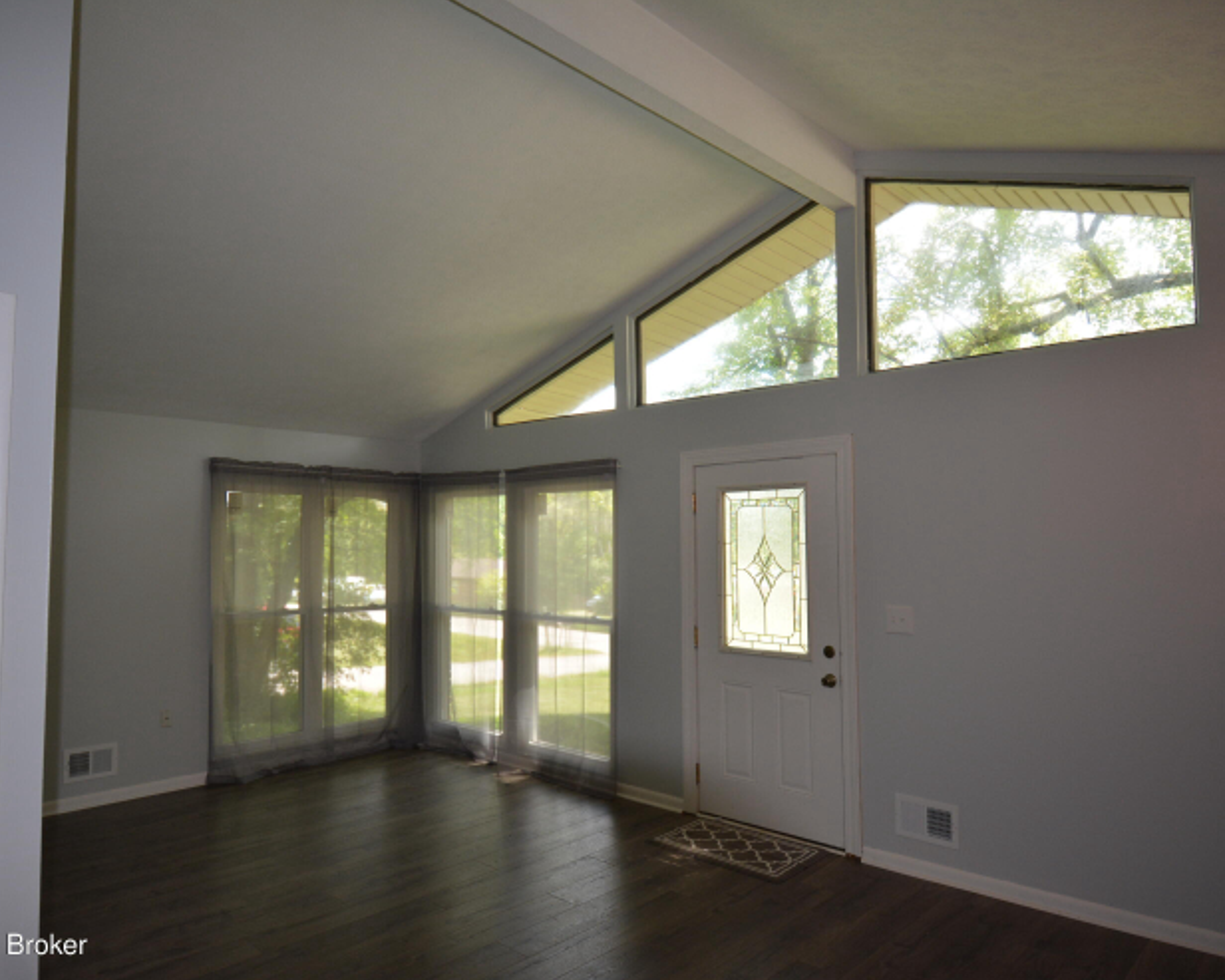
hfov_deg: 70.2
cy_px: 493
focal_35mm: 24
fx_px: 870
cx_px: 571
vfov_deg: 58.8
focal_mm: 14
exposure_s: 1/125
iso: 400
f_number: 5
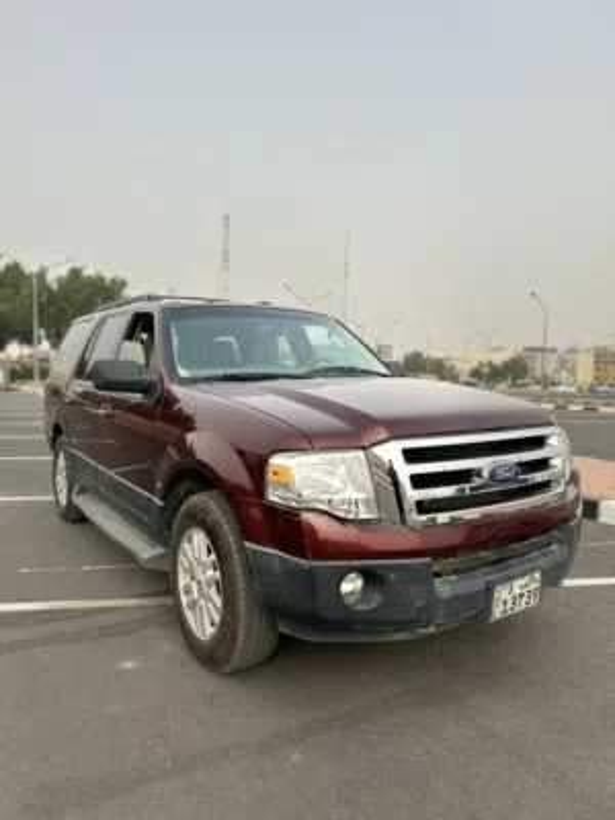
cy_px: 410
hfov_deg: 56.8
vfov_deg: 71.6
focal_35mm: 24
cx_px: 308
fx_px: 569
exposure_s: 1/2110
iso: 80
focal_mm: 6.86
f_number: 1.78
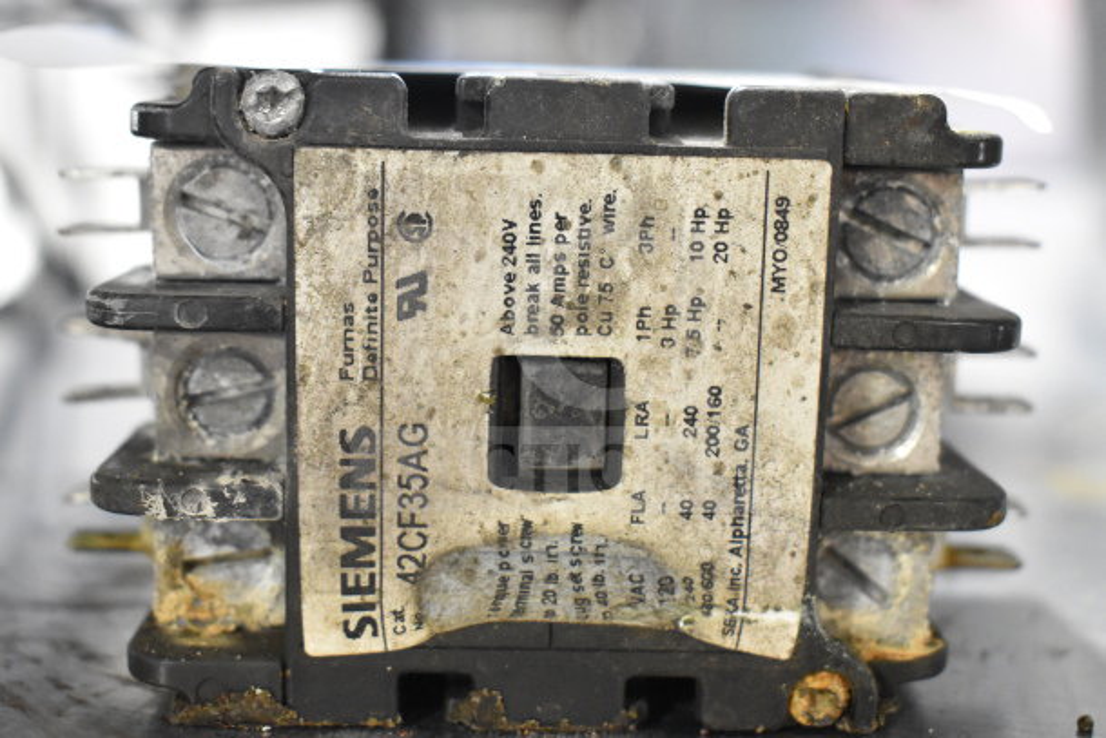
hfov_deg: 38.9
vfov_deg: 26.5
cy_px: 369
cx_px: 553
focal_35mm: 51
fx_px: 1567
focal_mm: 34
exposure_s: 1/125
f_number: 5.6
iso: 6400
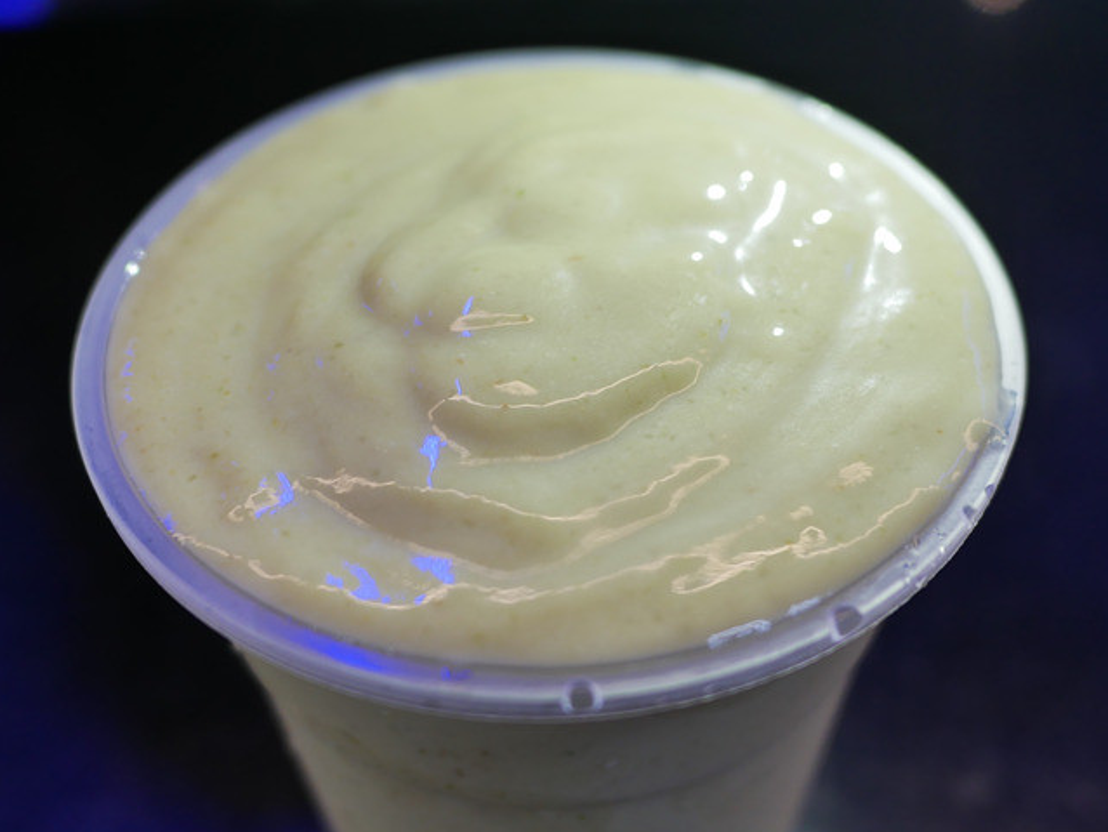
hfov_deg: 40.4
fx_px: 1505
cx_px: 589
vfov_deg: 30.9
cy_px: 429
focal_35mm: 47
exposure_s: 1/160
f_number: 2.2
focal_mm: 15
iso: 200
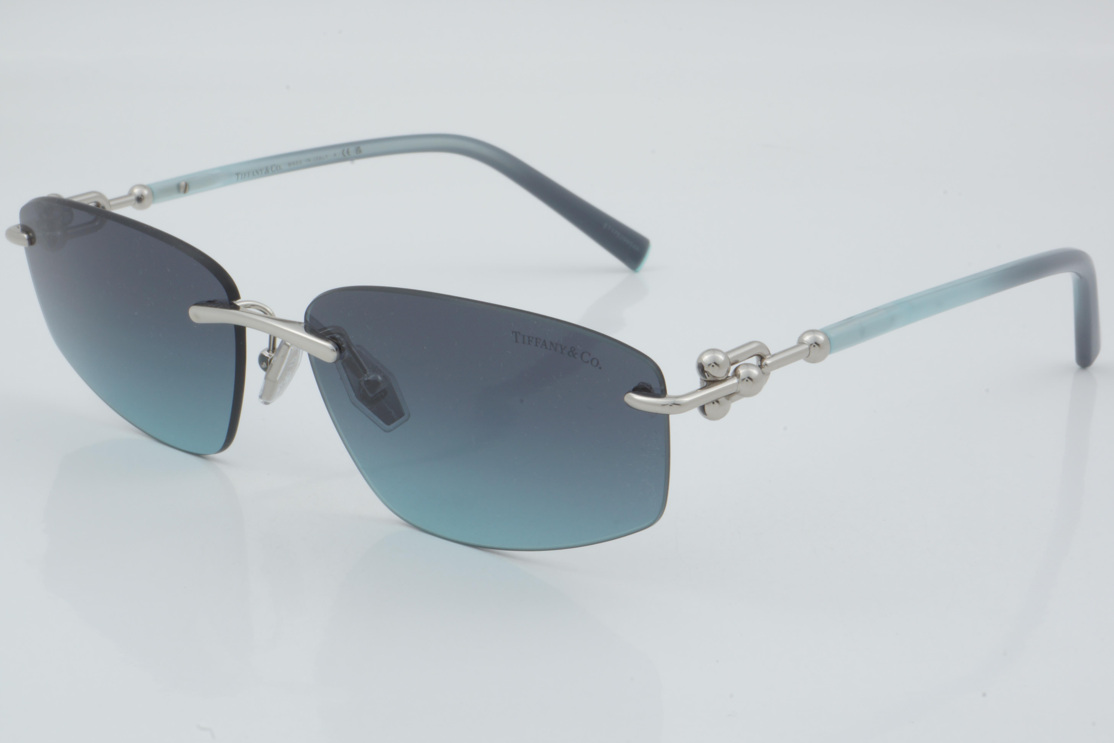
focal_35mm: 75
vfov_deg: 18.2
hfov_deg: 27.0
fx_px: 2321
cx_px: 557
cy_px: 372
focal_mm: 50
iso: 100
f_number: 32
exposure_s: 1/3
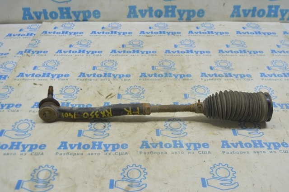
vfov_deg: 31.8
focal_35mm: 42
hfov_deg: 46.5
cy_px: 96
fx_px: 337
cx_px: 144
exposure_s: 1/40
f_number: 5.6
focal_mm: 28
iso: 400
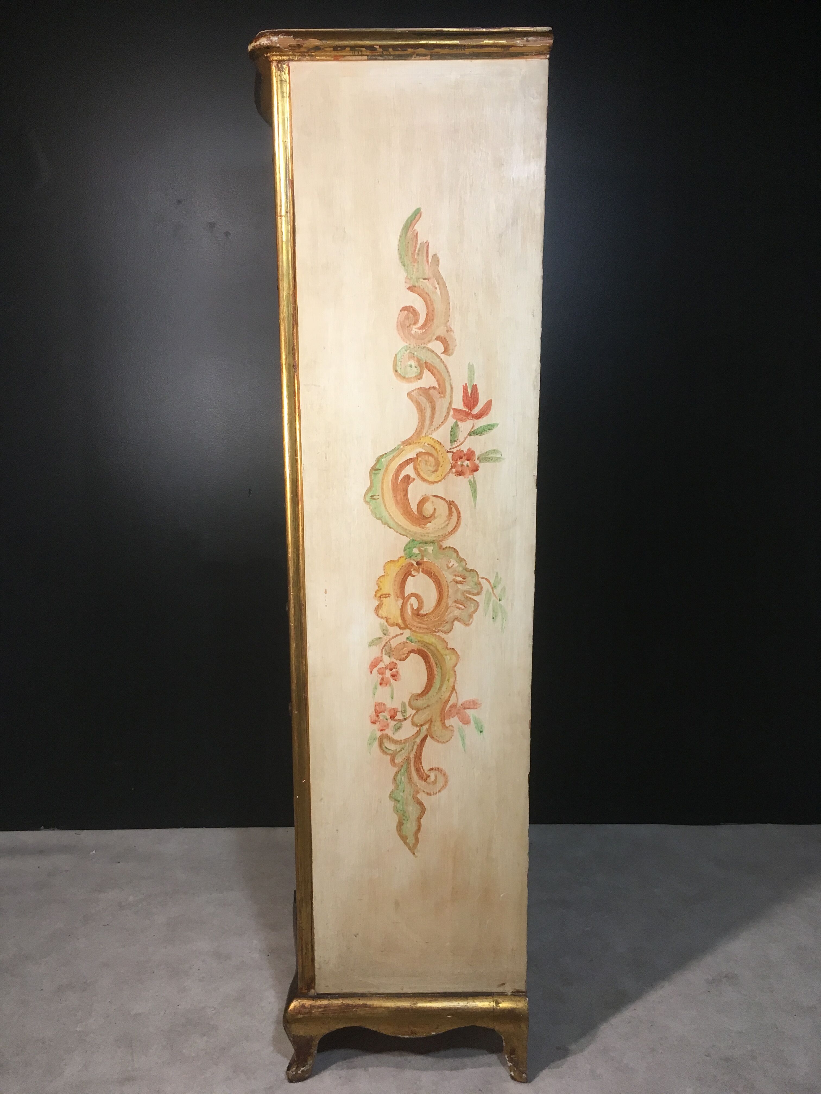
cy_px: 547
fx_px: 917
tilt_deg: -13.9
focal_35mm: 29
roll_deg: -1.2
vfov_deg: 61.7
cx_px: 410
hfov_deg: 48.2
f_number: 2.2
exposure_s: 1/33
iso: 50
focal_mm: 4.15
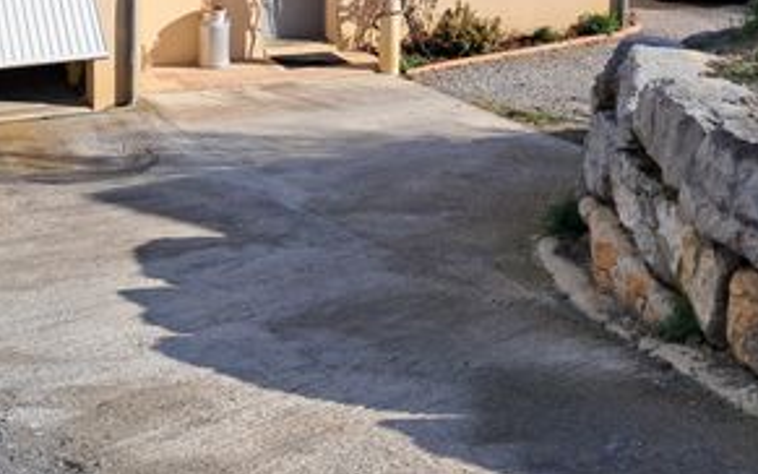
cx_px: 232
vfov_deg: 20.9
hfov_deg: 34.1
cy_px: -52
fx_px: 1219
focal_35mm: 59
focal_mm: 4
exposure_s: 1/871
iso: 50
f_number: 1.8
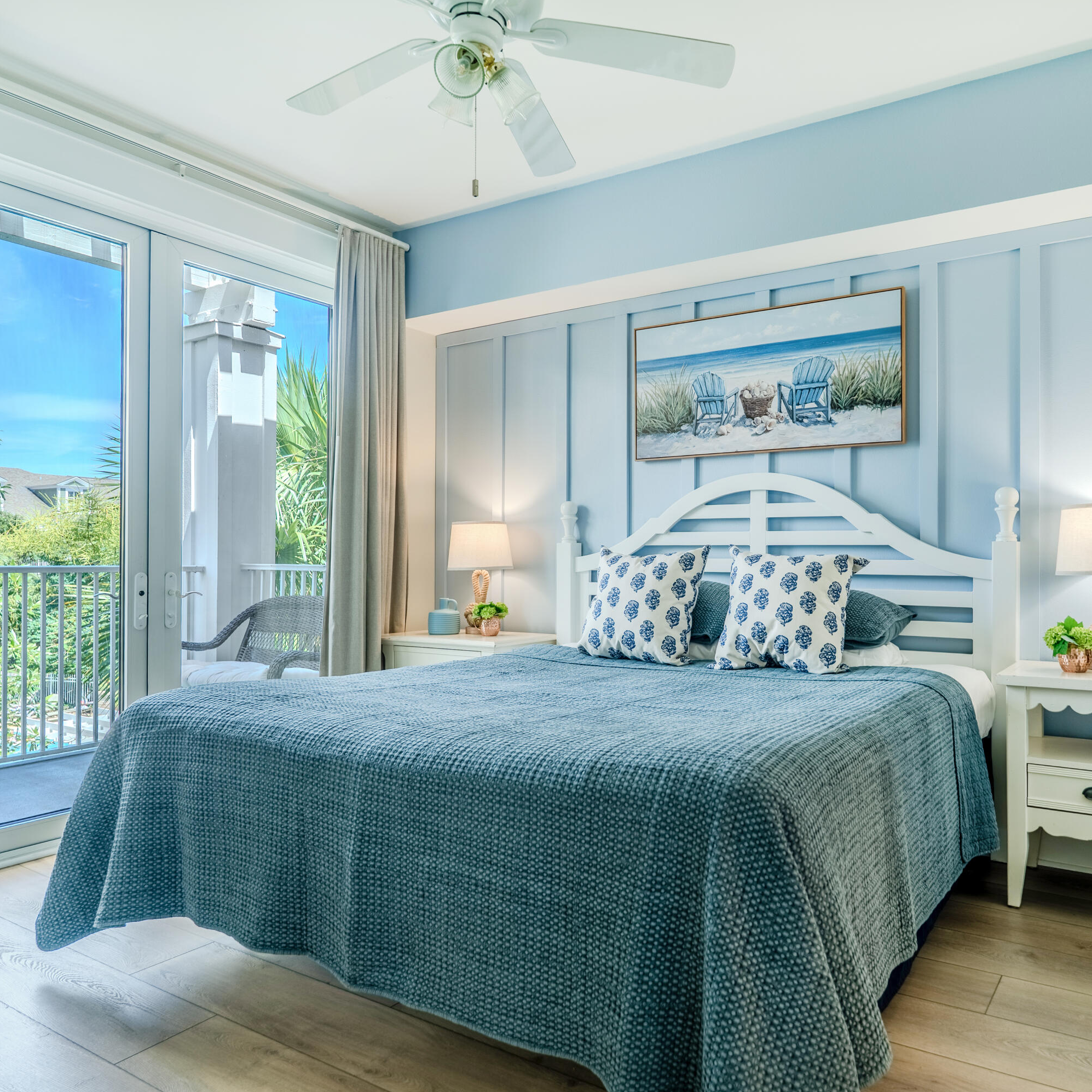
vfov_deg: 65.8
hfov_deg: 65.1
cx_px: 666
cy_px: 546
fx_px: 844
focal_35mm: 24
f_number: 7.1
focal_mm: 18.5
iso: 200
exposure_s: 1/100
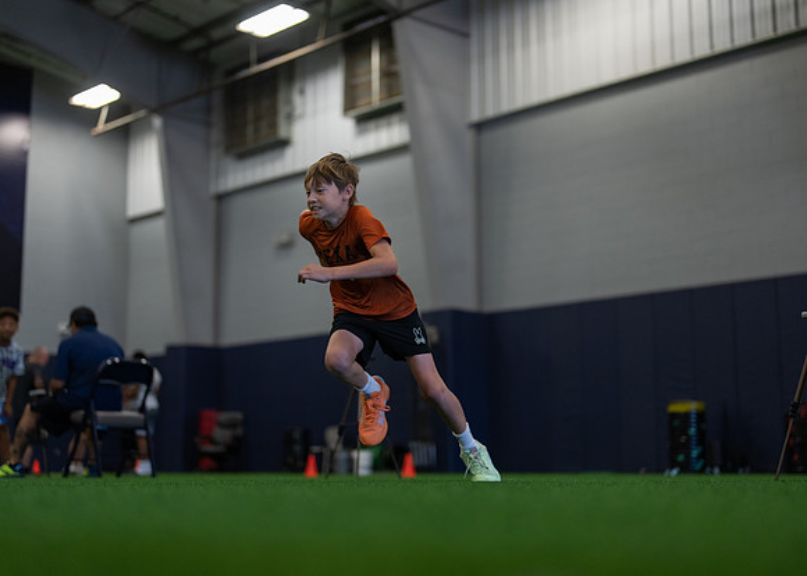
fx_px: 1240
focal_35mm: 54
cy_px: 288
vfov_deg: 26.1
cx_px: 404
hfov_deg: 36.0
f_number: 1.3
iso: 1000
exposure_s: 1/1000
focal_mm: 50
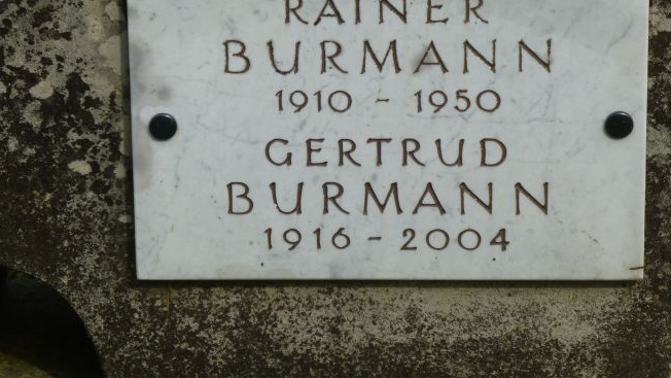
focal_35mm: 206
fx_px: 3666
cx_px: 323
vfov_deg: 5.9
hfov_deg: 10.5
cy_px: 136
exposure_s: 1/500
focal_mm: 27.6
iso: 100
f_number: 5.4
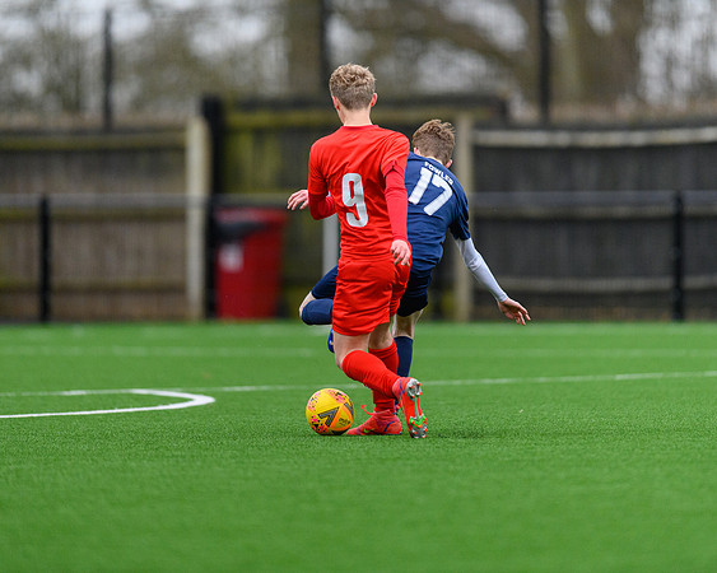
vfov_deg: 3.4
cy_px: 286
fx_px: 9568
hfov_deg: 4.3
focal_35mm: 451
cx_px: 358
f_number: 2.8
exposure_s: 1/2000
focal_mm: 400
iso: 4000
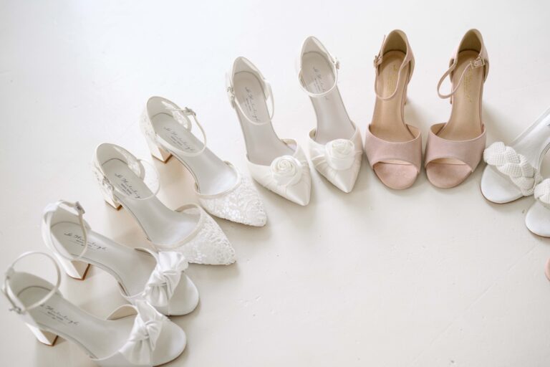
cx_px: 275
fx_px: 764
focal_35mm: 50
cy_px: 184
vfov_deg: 27.0
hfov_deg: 39.6
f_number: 2.8
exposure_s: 1/400
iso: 800
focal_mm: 50
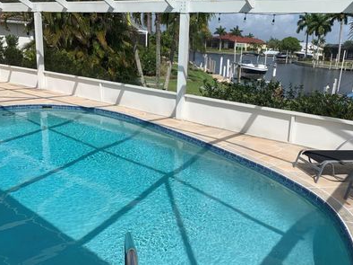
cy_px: 136
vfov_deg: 42.9
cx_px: 206
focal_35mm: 33
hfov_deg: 55.1
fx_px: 336
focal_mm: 4.25
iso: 25
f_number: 1.8
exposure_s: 1/2364
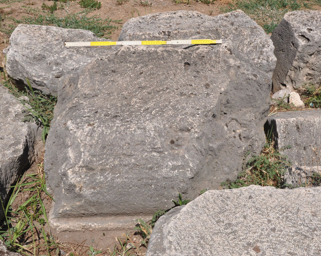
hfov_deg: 37.6
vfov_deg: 30.5
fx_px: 471
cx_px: 176
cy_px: 129
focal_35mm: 50
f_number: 16
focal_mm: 29
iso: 720
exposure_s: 1/640
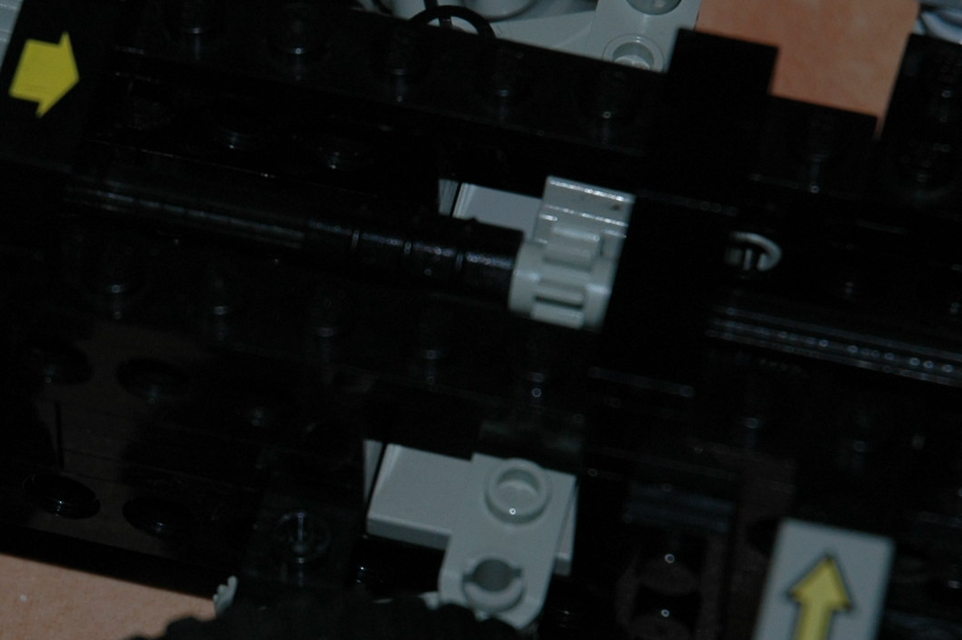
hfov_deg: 8.1
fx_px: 6782
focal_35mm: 254
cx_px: 45
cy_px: 390
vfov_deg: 5.4
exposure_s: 1/60
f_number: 4.5
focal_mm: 60
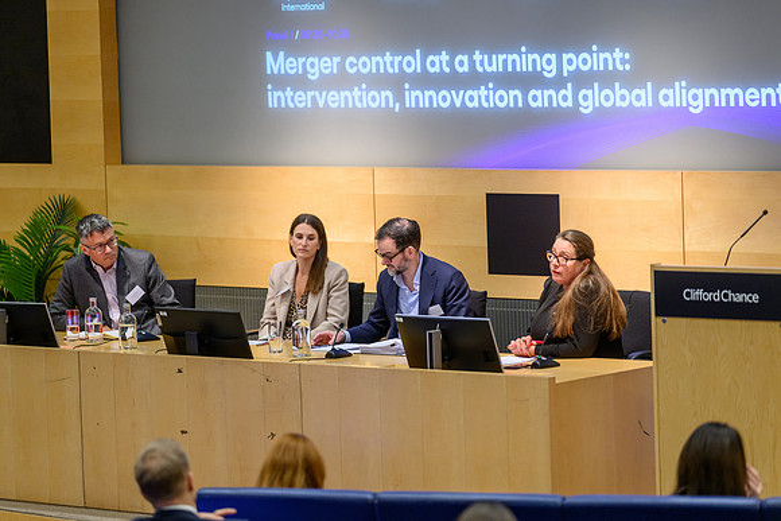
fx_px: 3348
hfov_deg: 13.3
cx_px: 390
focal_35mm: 154
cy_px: 260
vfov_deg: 8.9
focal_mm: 150
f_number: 2.8
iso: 1100
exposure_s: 1/125
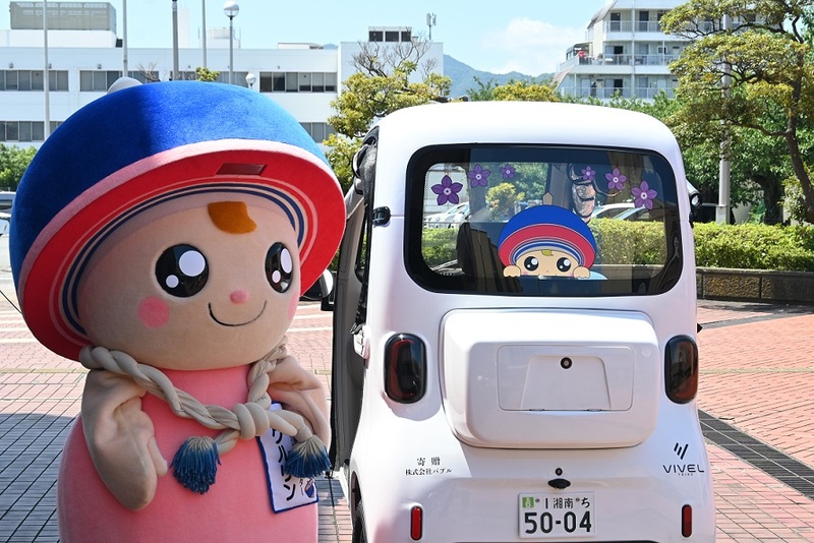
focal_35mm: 68
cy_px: 272
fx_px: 1527
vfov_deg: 20.2
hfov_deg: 29.9
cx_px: 407
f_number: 7.1
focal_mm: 45
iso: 320
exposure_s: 1/500
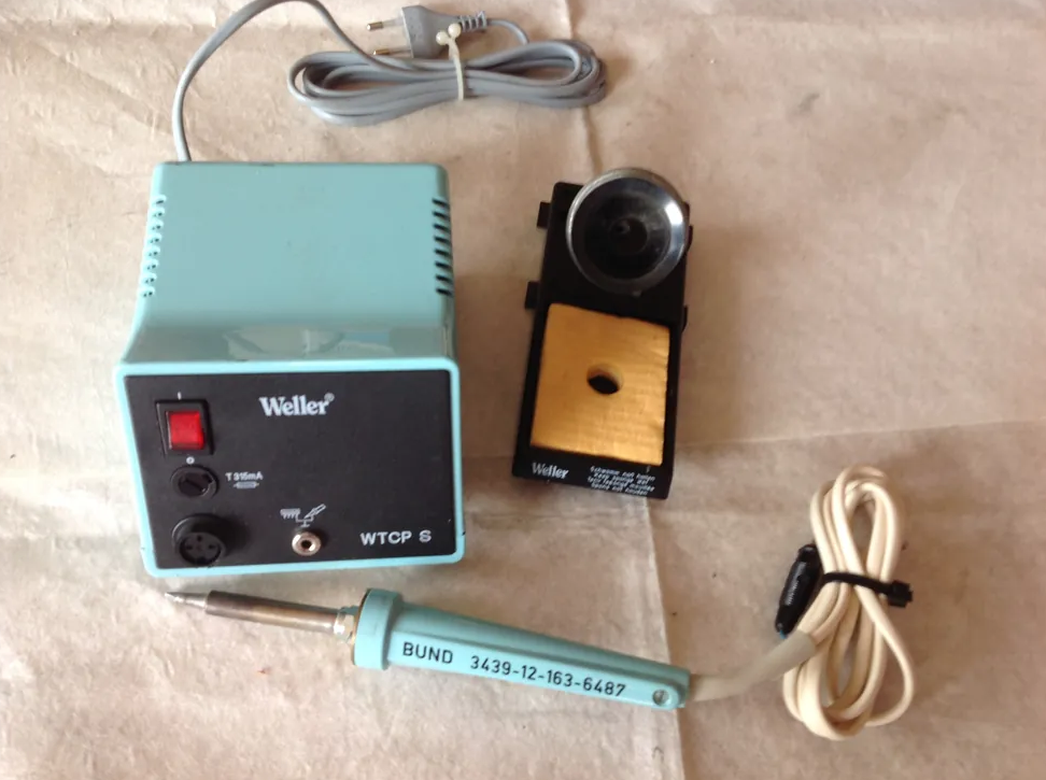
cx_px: 526
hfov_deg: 51.4
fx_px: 1086
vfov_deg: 39.5
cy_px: 395
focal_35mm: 36
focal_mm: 4.28
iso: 64
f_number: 2.4
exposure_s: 1/15
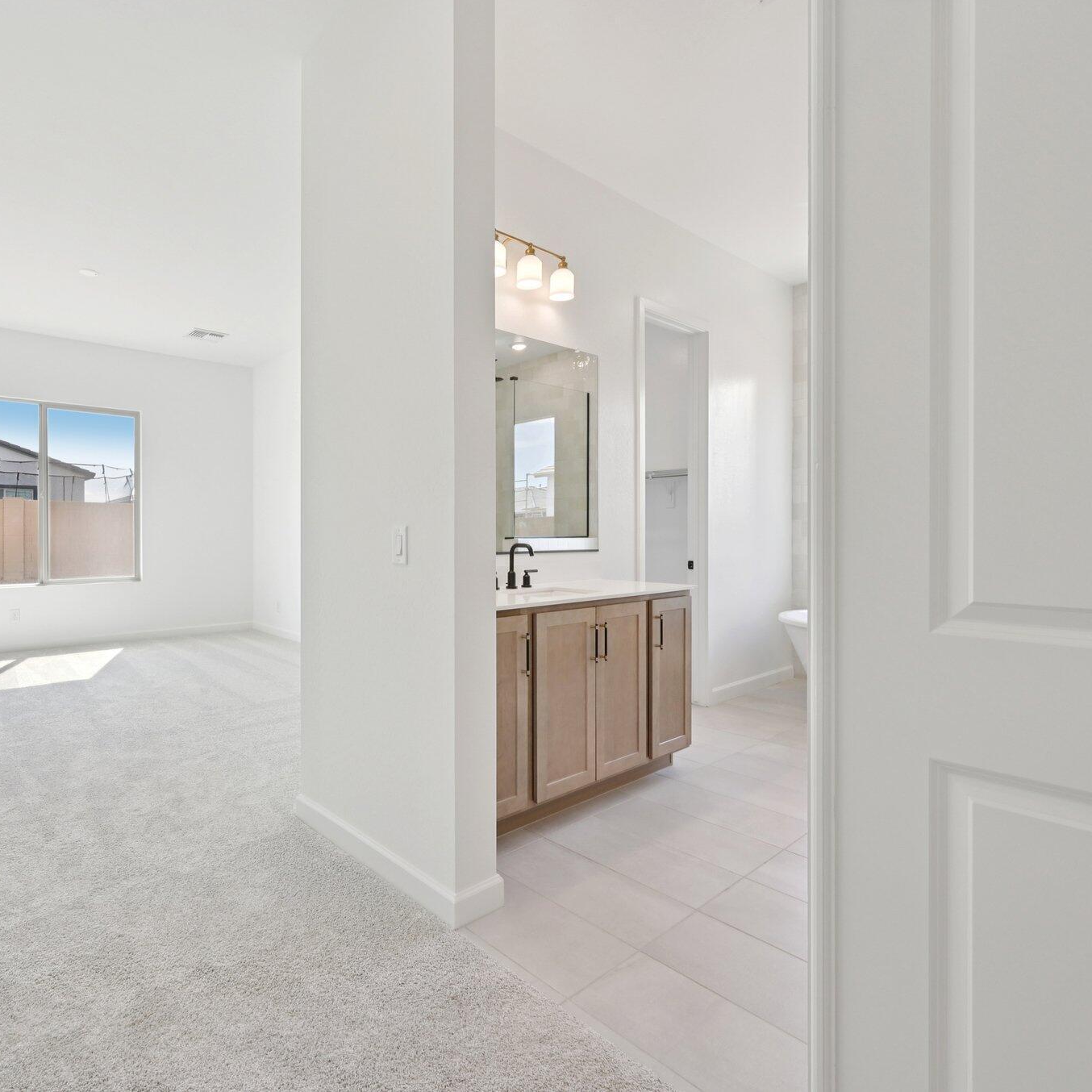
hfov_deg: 79.5
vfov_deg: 80.7
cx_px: 421
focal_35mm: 18
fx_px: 642
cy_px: 542
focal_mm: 14
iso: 280
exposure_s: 1/250
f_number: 8
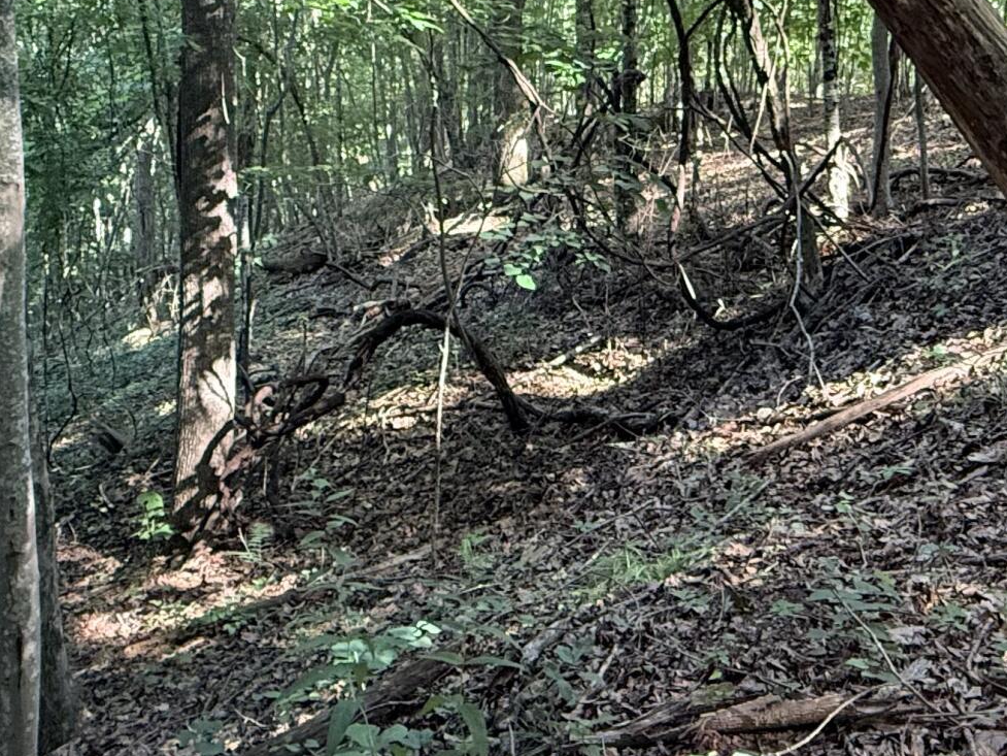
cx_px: 620
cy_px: 171
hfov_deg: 43.5
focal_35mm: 43
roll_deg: -0.6
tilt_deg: -8.6
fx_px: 1251
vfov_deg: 32.8
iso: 320
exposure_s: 1/95
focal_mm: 2.22
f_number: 2.2
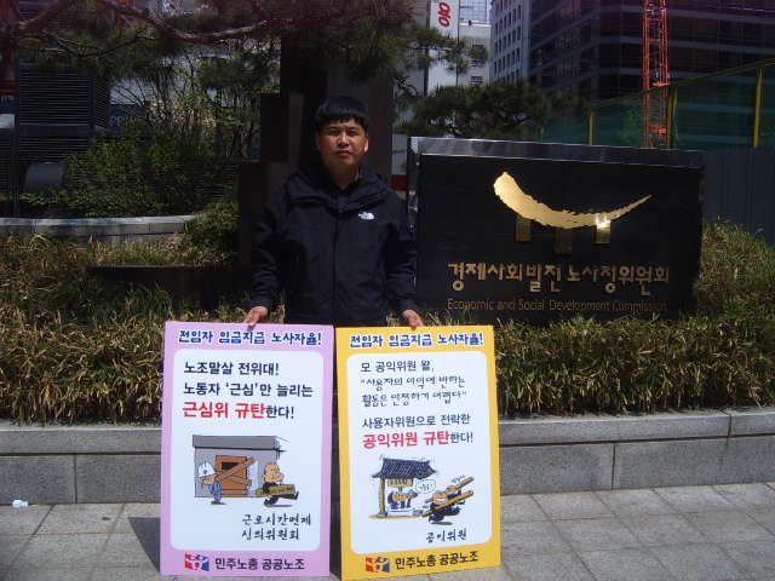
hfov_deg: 50.1
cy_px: 290
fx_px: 828
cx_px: 388
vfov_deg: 38.7
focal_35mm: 37
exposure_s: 1/500
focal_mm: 6.2
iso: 63
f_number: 6
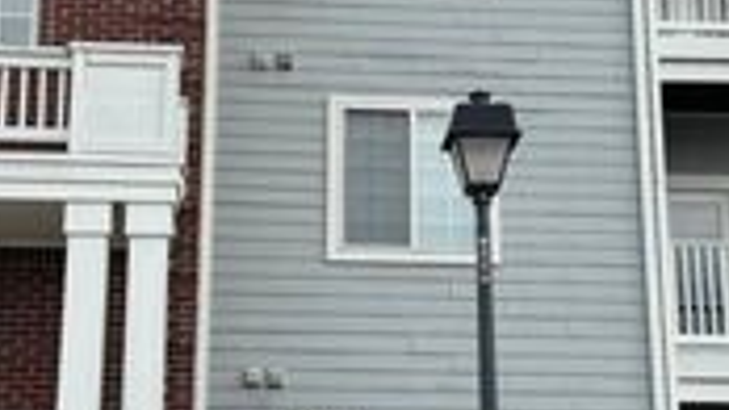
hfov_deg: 28.2
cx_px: 344
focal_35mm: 75
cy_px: 153
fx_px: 1450
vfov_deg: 16.1
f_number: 1.78
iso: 80
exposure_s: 1/1597
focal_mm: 6.76
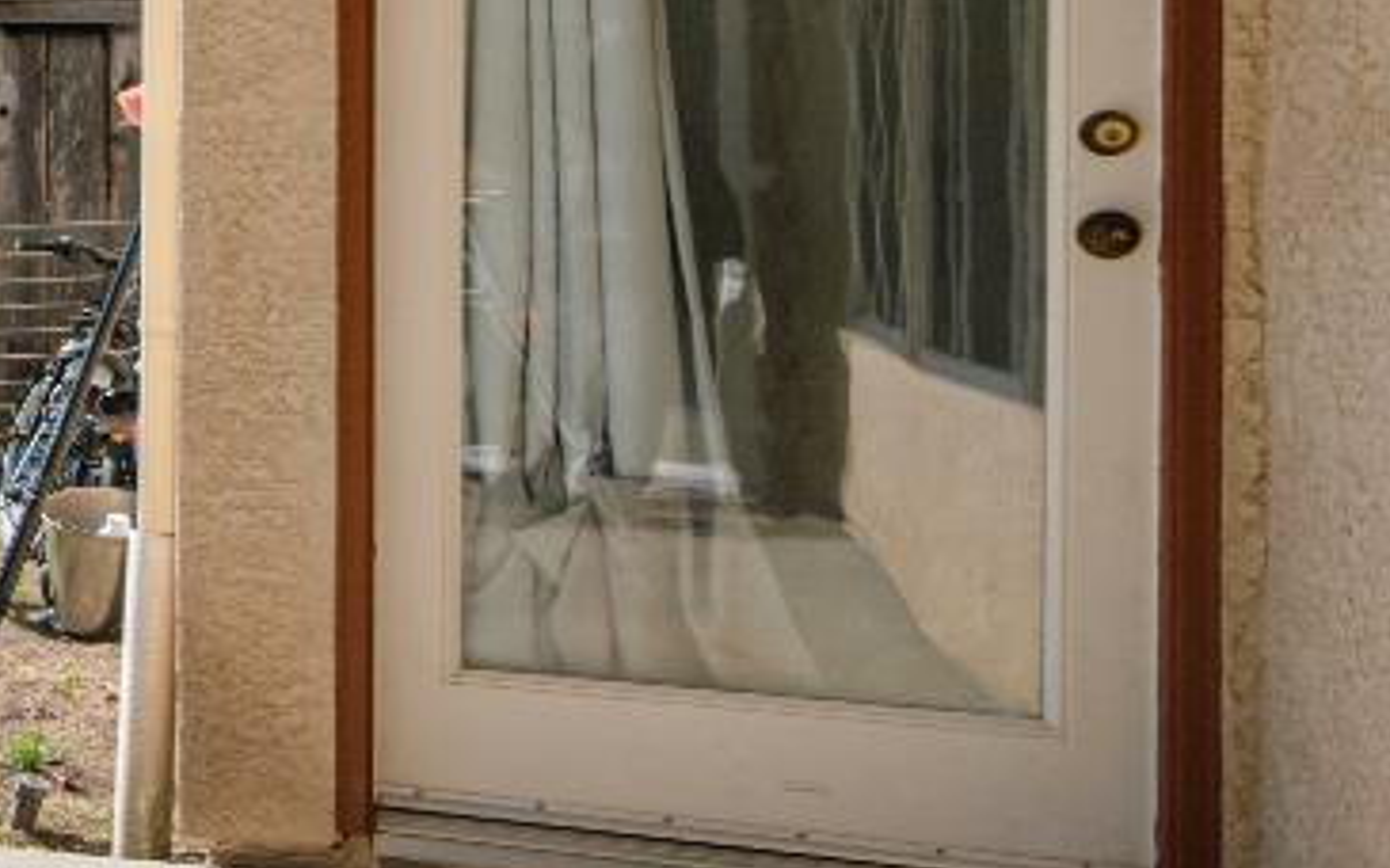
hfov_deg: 18.6
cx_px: -1417
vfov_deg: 18.7
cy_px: 187
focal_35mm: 69
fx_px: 2617
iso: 200
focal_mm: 11
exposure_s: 1/500
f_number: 9
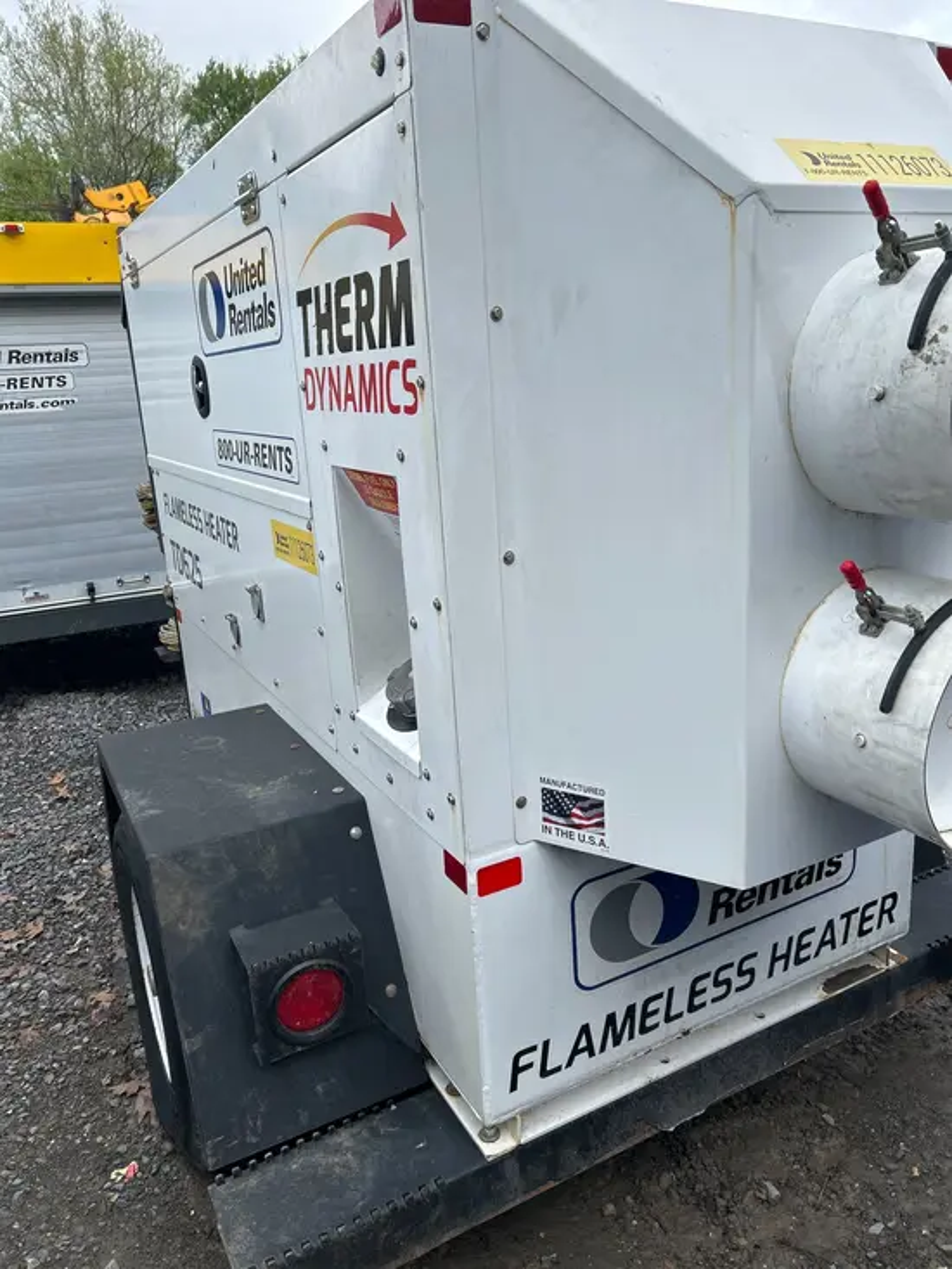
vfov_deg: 67.3
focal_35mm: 26
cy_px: 634
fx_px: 953
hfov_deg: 53.1
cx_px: 476
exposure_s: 1/1252
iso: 50
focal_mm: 5.7
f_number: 1.5
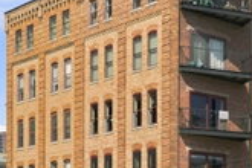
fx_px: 672
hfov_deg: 19.2
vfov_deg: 14.2
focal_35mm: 96
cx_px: 353
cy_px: 135
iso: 400
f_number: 9
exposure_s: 1/500
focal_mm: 31
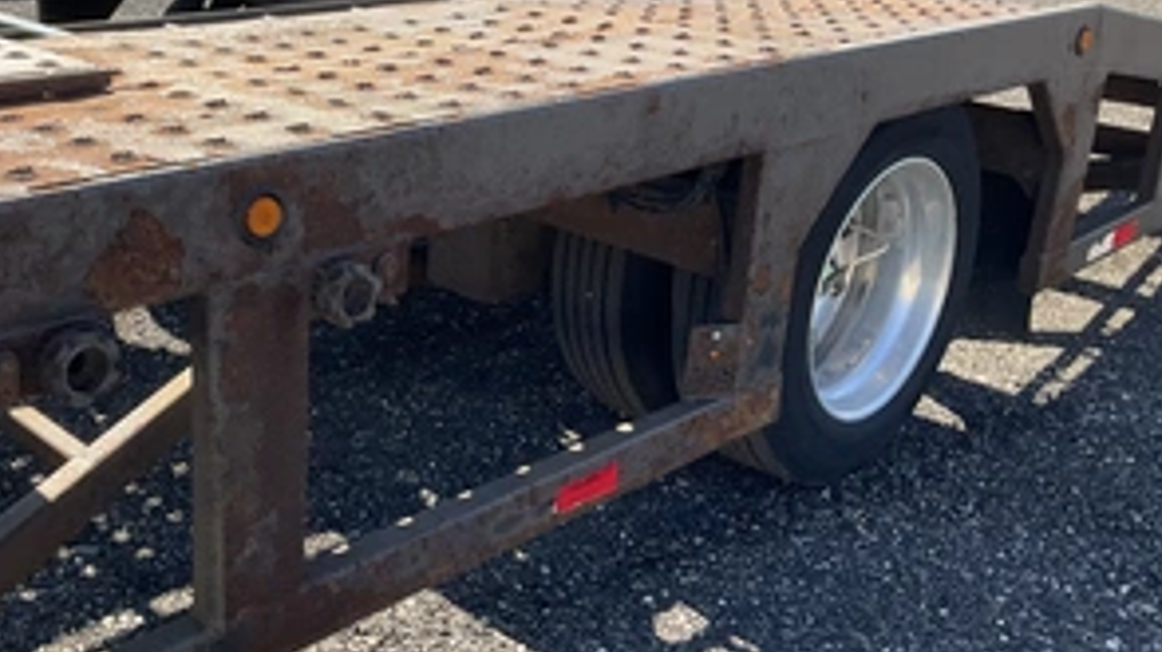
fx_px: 1324
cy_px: 273
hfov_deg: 46.6
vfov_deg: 27.6
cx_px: 379
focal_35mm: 43
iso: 25
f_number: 1.8
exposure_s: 1/504
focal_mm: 3
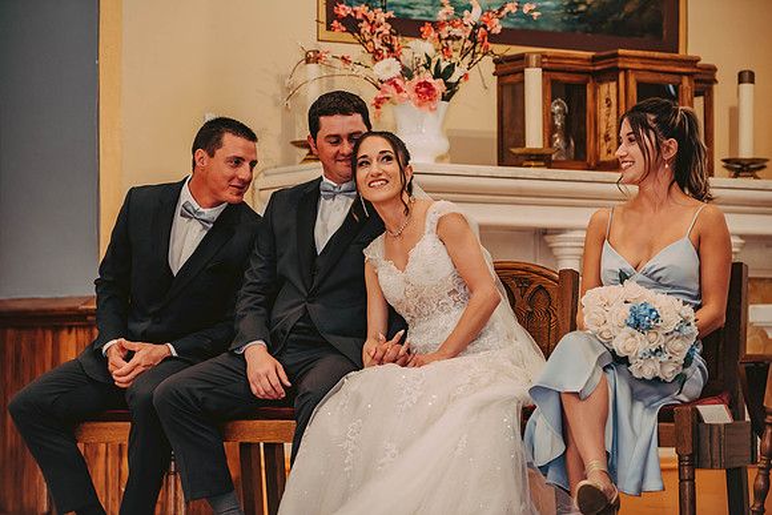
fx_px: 2488
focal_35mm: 116
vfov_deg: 11.8
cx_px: 386
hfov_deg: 17.6
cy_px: 258
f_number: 2.8
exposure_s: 1/80
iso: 800
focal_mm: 116
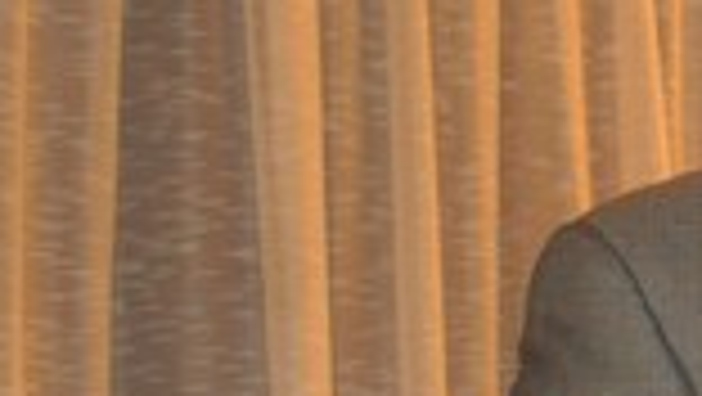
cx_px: 1431
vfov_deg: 8.5
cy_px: 407
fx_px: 2645
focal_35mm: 142
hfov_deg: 13.0
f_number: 3.5
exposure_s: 1/60
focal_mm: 22
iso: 800
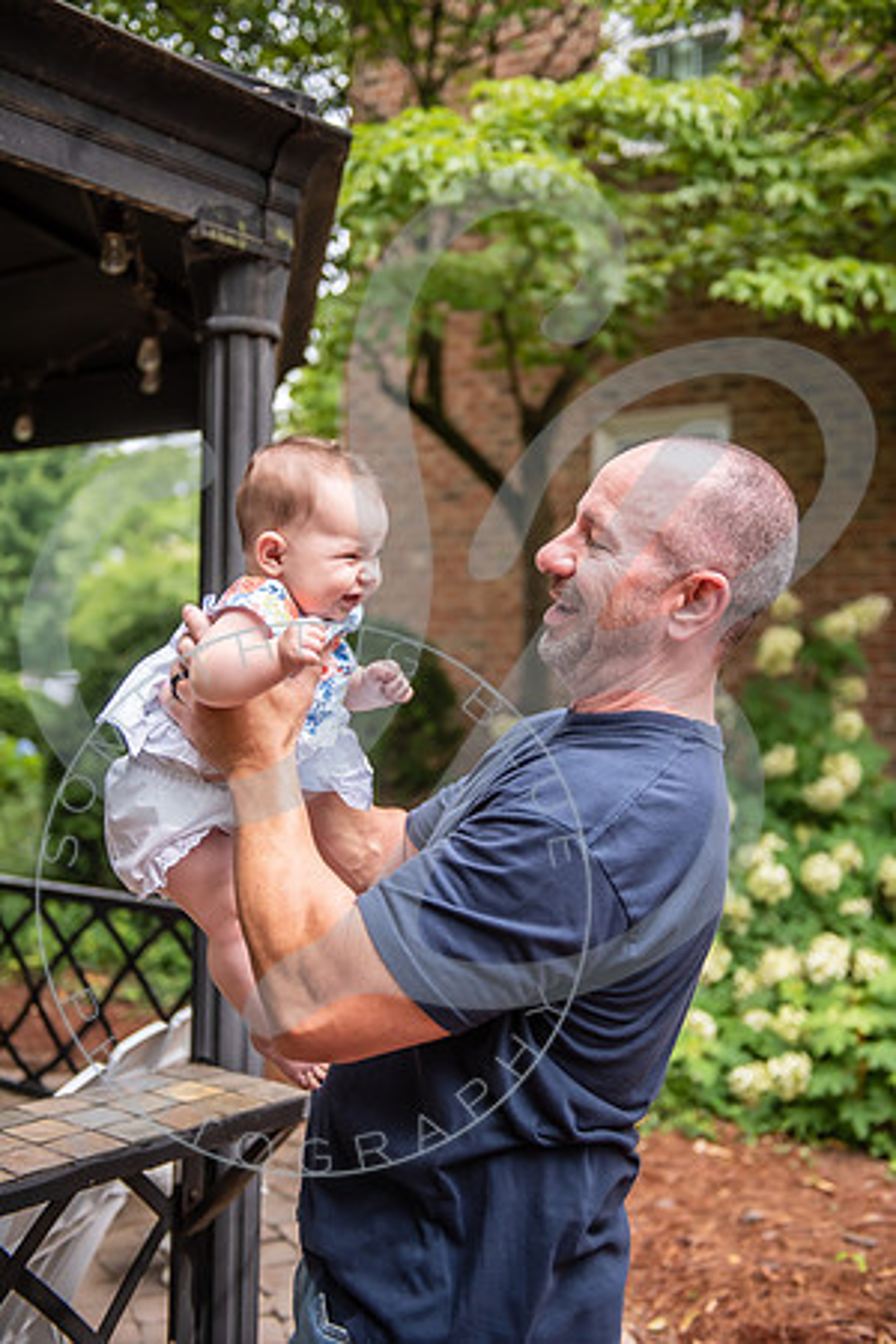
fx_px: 1493
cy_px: 672
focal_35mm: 40
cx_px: 448
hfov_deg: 33.4
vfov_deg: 48.5
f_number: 2.8
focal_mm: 40
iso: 200
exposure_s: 1/800
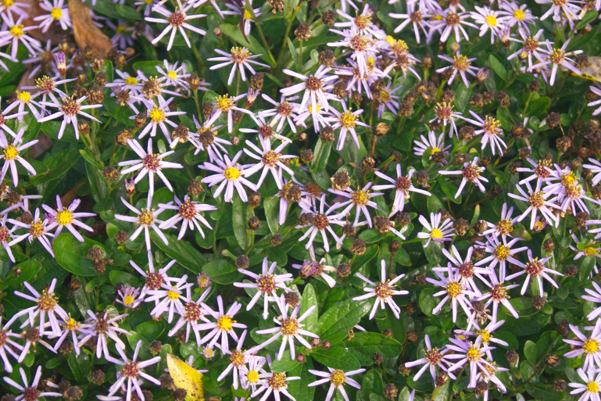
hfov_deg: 24.6
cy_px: 200
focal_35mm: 82
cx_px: 300
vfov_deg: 16.6
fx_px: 1377
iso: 800
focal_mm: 55
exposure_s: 1/500
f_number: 5.6
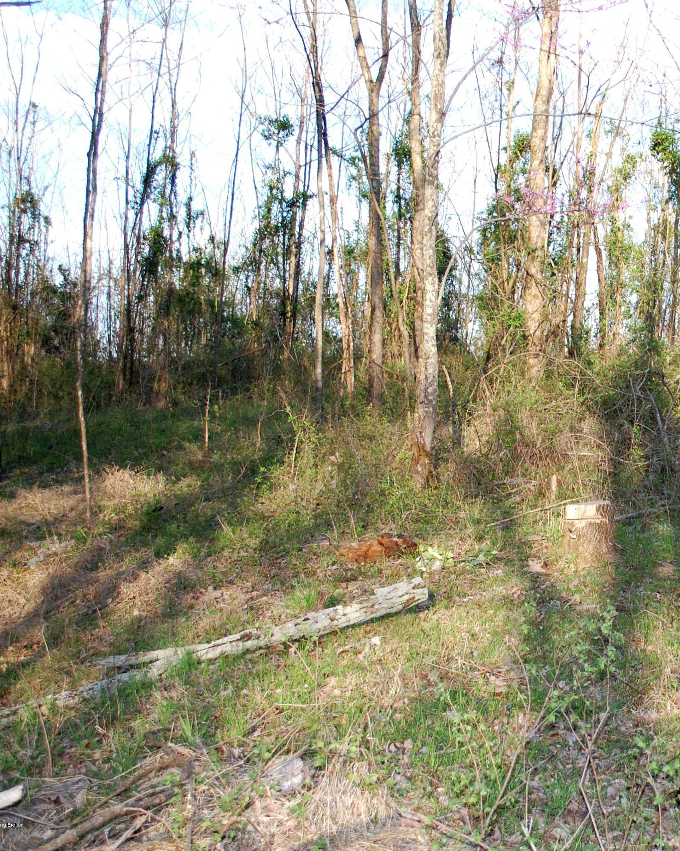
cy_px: 424
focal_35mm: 51
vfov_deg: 36.7
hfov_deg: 28.5
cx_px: 614
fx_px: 1283
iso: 400
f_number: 5
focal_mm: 24
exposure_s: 1/500
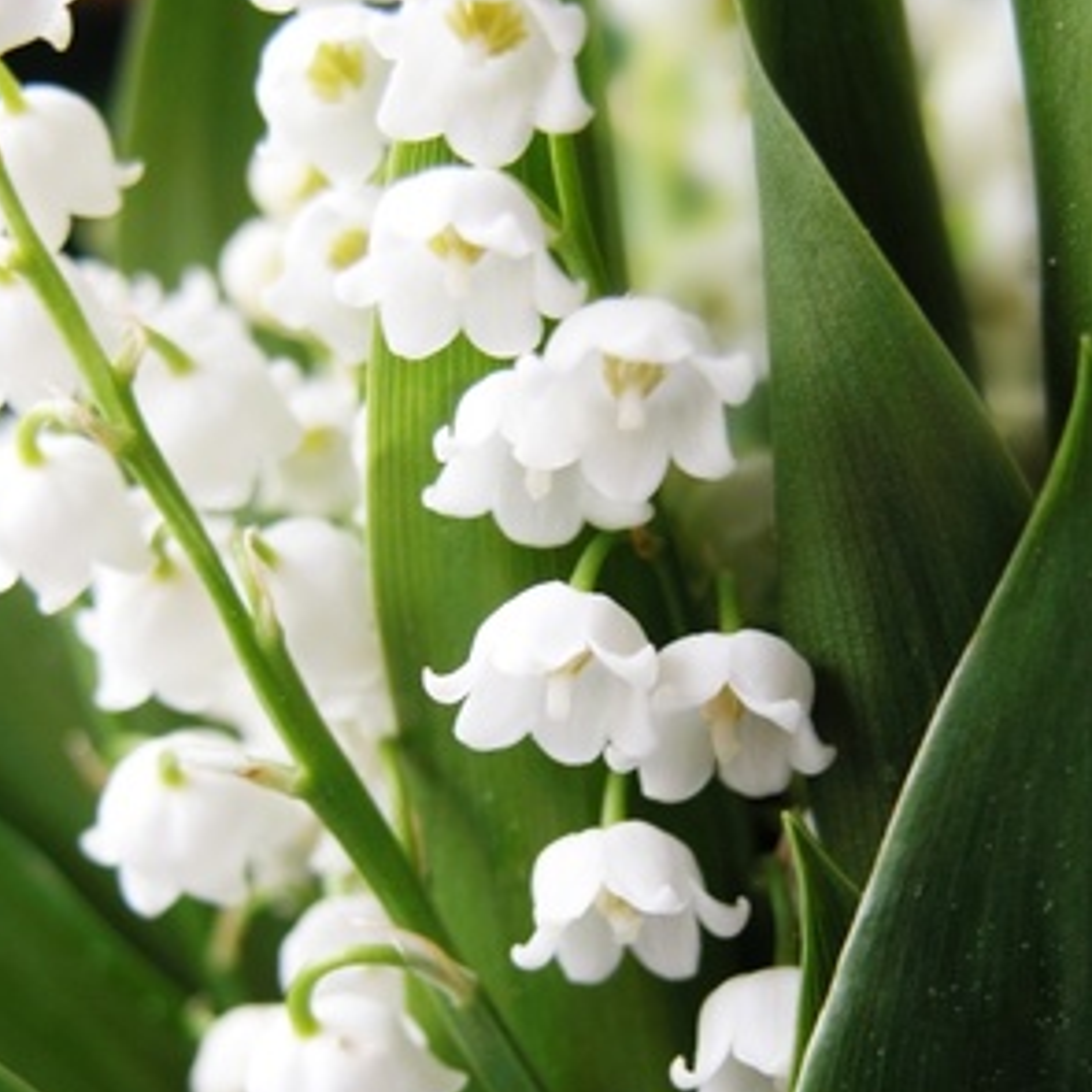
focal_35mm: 73
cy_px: 726
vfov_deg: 23.6
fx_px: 2605
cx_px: 544
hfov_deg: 23.7
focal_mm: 15.7
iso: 100
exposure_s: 1/73
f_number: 3.2
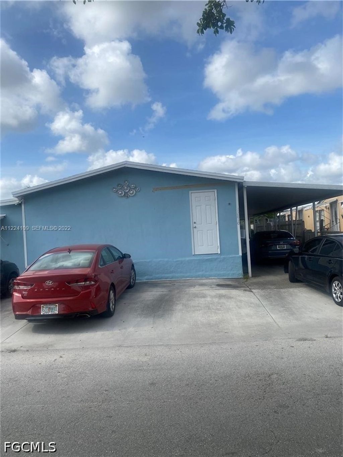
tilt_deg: +0.9
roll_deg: +3.0
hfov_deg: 53.1
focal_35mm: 26
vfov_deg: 67.3
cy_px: 228
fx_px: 343
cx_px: 172
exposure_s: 1/3125
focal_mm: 4.25
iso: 32
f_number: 1.8
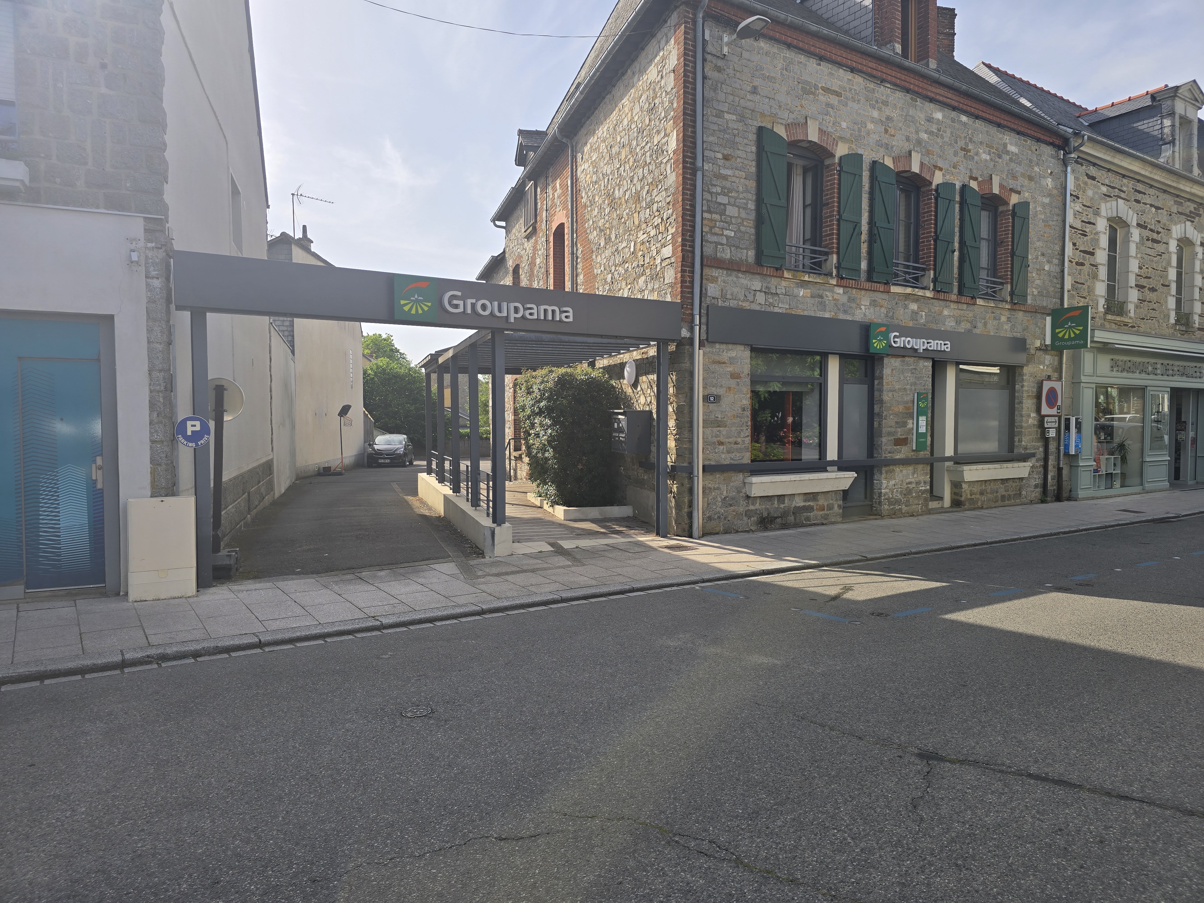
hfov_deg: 73.9
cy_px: 452
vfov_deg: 58.9
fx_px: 800
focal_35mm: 23
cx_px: 602
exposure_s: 1/794
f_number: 1.7
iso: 12
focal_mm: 6.3
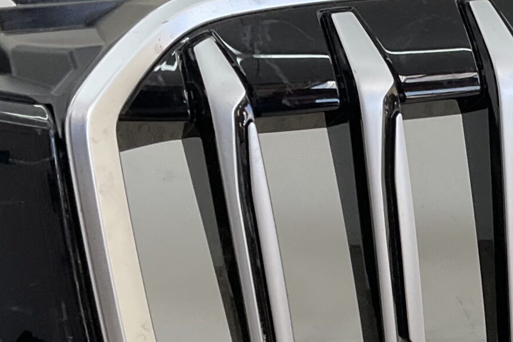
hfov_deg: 22.1
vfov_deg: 15.6
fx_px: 1240
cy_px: 292
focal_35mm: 87
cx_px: 561
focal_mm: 3
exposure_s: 1/129
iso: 16
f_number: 1.8
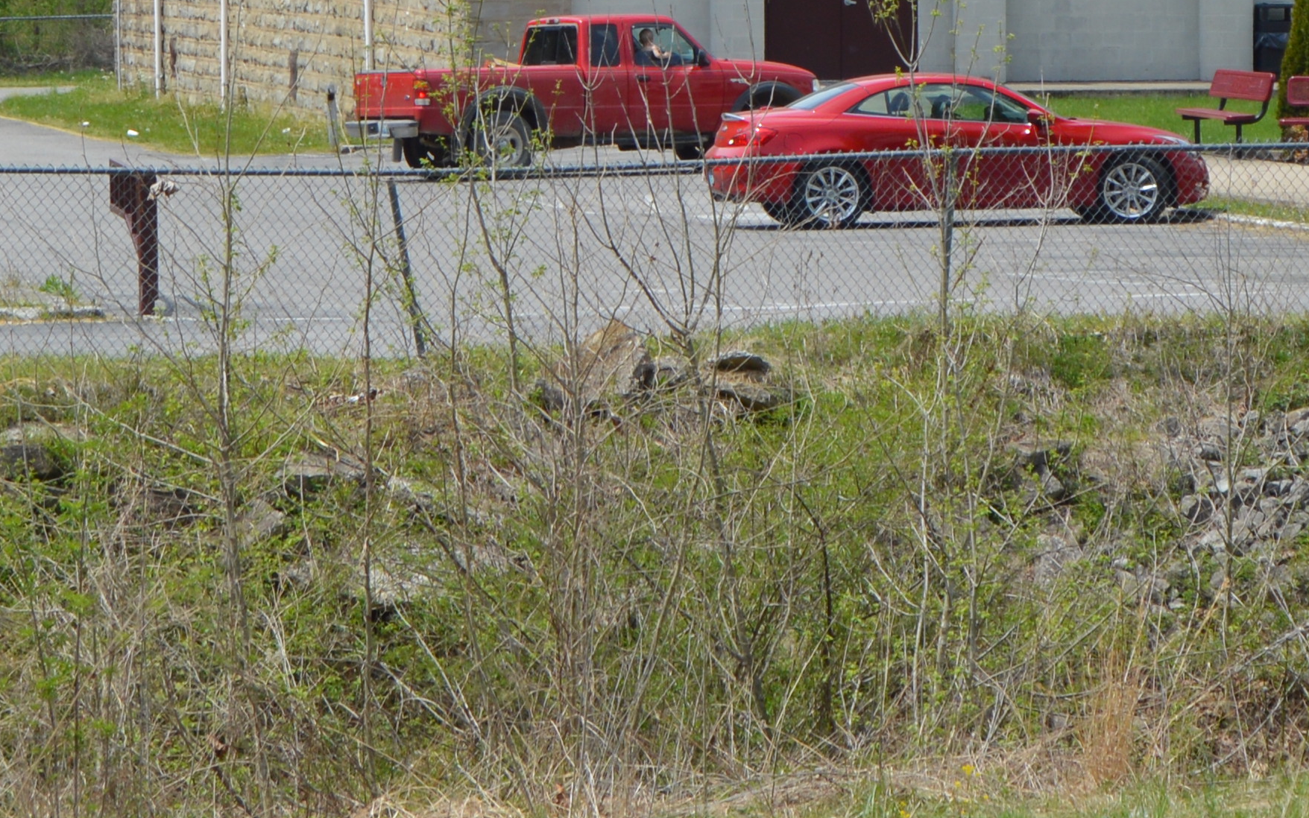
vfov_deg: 4.5
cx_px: 1191
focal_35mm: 288
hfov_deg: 7.3
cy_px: -385
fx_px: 10266
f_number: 9
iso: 100
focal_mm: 55
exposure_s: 1/320
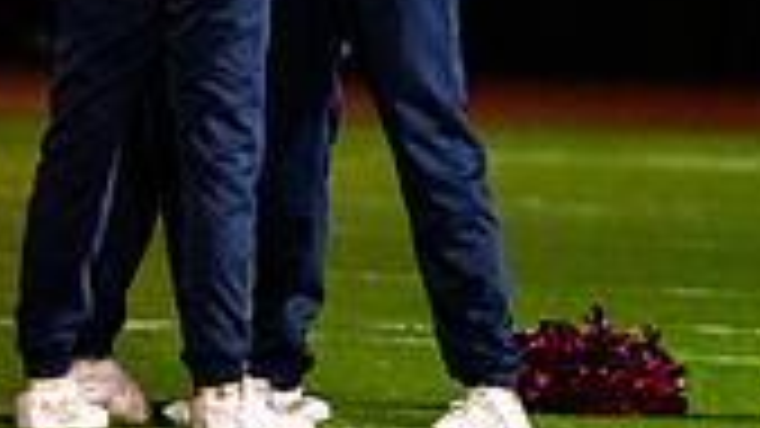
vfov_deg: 1.2
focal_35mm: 976
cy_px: -572
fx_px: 19665
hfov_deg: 2.2
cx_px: 243
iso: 16000
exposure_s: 1/1600
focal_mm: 350
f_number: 6.3
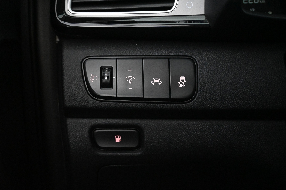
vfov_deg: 35.5
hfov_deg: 51.3
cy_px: 95
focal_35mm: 38
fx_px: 298
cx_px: 143
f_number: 4.2
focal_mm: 25
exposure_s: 1/40
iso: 11400
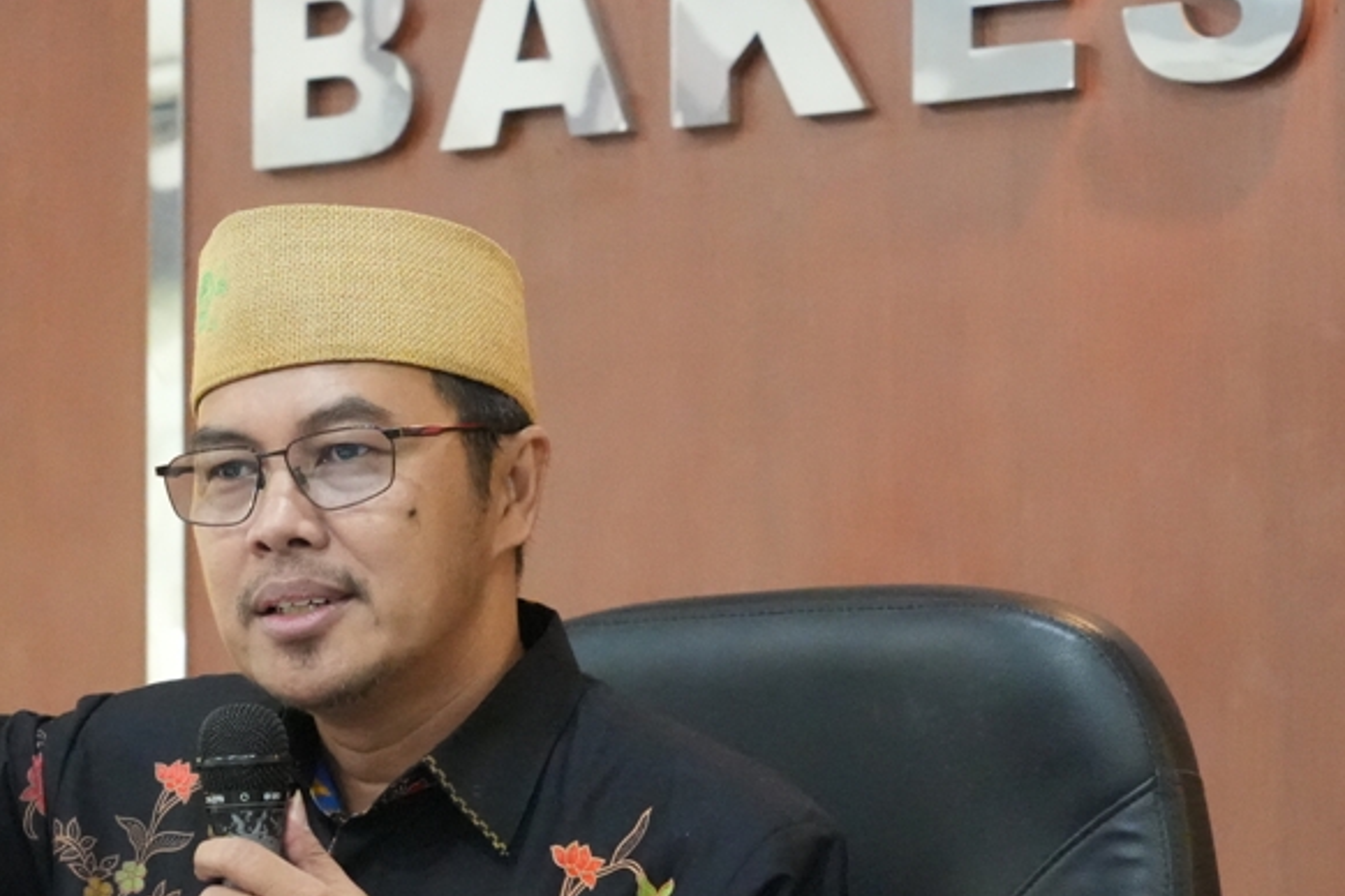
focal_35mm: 200
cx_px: 245
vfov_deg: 6.9
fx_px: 7472
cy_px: 774
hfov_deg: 10.3
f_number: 5.6
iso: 16000
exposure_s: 1/125
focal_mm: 101
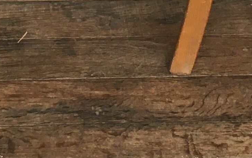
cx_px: 89
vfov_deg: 7.5
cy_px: -129
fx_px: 1161
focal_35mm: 169
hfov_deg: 12.4
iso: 40
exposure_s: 1/33
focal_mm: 4.15
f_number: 2.2
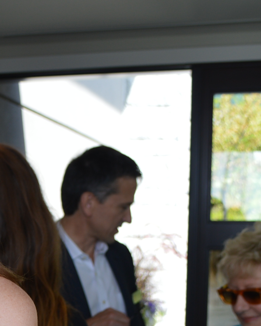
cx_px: -78
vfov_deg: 18.6
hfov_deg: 14.7
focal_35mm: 100
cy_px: 336
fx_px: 965
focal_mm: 22
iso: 100
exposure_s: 1/100
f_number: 5
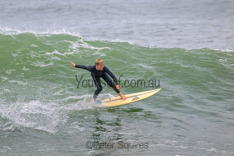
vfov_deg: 1.4
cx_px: 98
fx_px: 6409
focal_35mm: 986
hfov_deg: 2.1
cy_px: 60
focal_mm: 800
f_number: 11
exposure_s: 1/3200
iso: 5600
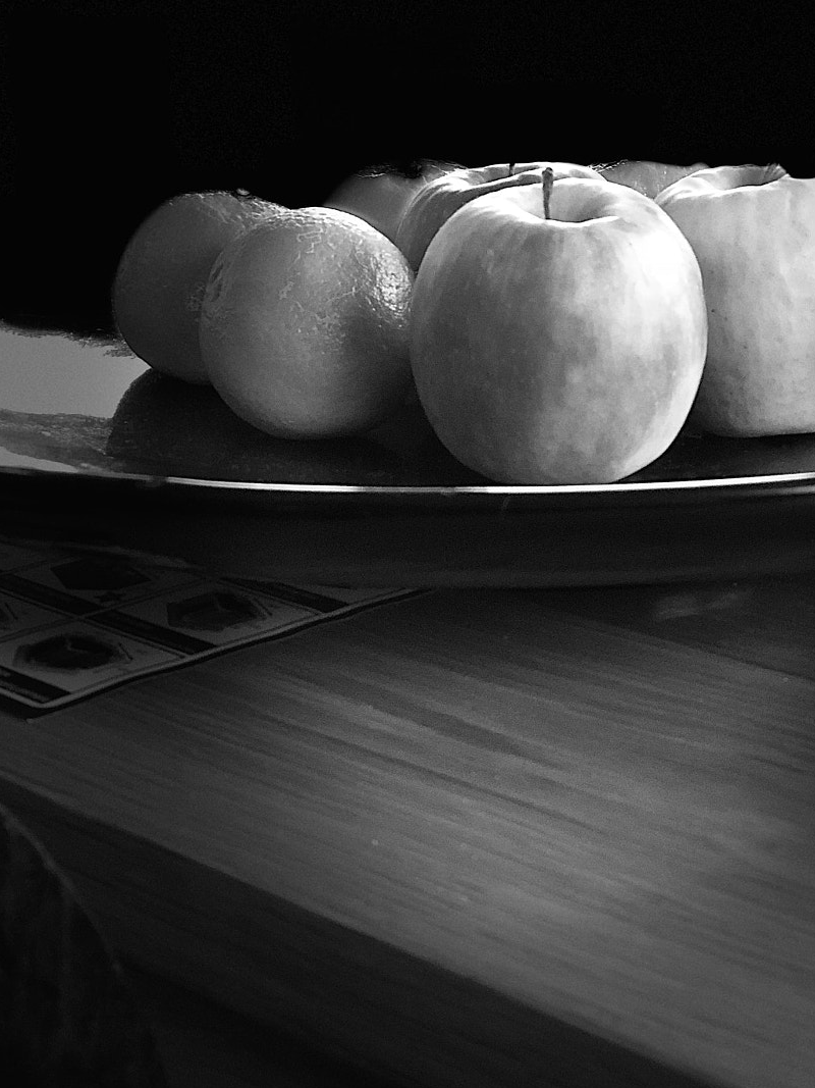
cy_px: 457
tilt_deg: -14.6
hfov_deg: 18.8
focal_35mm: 78
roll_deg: +1.2
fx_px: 2449
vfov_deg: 25.0
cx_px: 544
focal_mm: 6
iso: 125
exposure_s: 1/33
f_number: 2.4
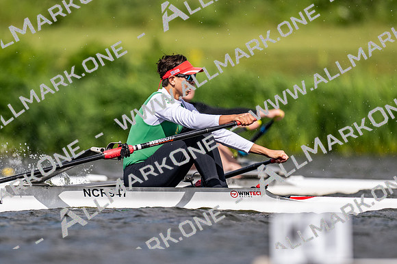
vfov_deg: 1.5
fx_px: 9919
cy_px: 132
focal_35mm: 900
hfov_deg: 2.3
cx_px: 198
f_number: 4
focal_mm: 600
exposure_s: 1/2500
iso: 160
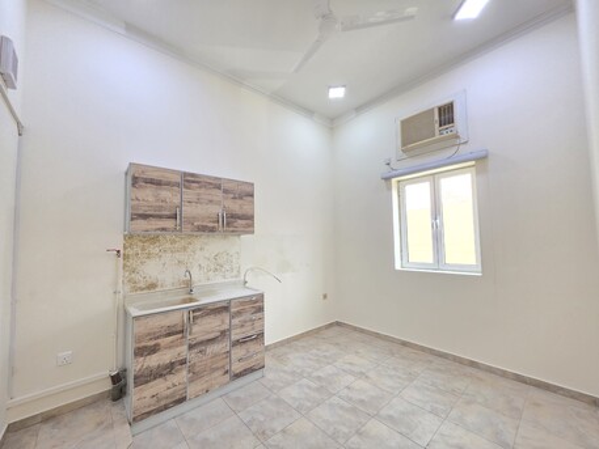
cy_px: 224
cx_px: 300
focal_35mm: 13
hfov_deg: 106.2
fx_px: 225
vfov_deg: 89.9
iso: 200
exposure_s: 1/100
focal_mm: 2.2
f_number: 1.9
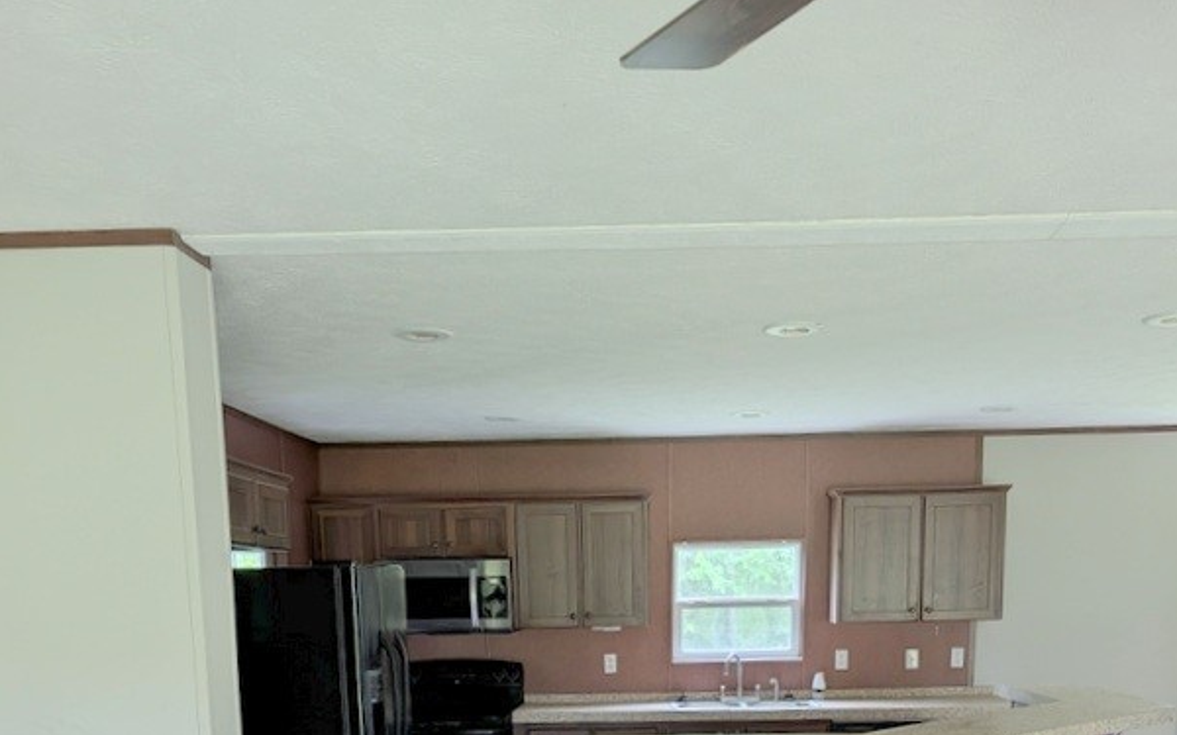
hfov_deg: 56.7
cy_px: 778
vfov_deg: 33.3
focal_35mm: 34
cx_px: 589
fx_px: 1091
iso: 25
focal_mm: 6.9
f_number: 1.68
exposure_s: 1/20
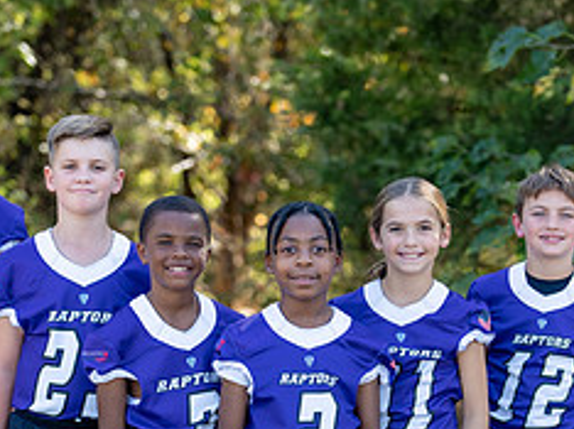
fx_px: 2402
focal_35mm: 145
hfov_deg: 13.6
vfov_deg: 10.1
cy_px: 438
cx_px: 388
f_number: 1.6
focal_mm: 50
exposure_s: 1/1000
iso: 100
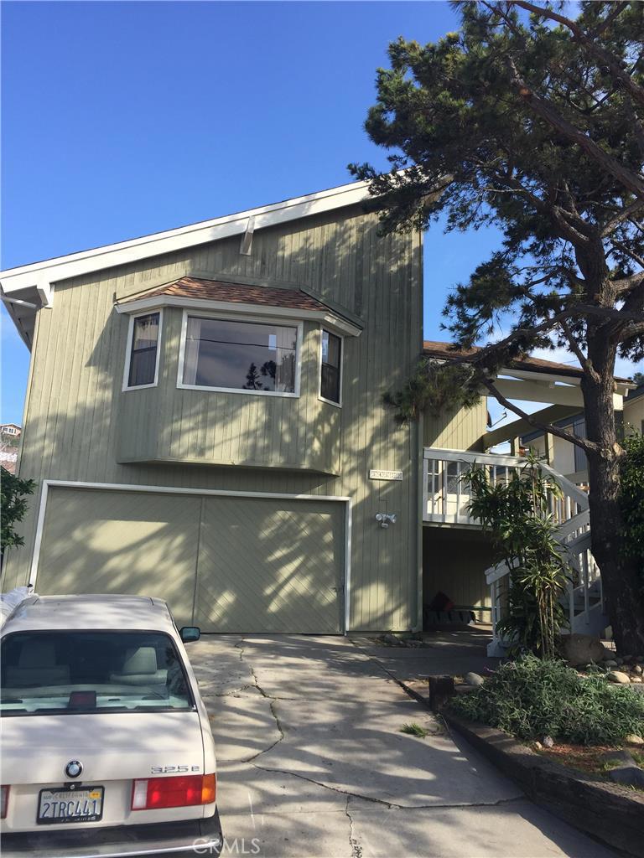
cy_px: 429
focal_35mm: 29
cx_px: 322
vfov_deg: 61.7
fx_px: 719
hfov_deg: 48.2
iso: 32
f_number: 2.2
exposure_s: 1/860
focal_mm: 4.15
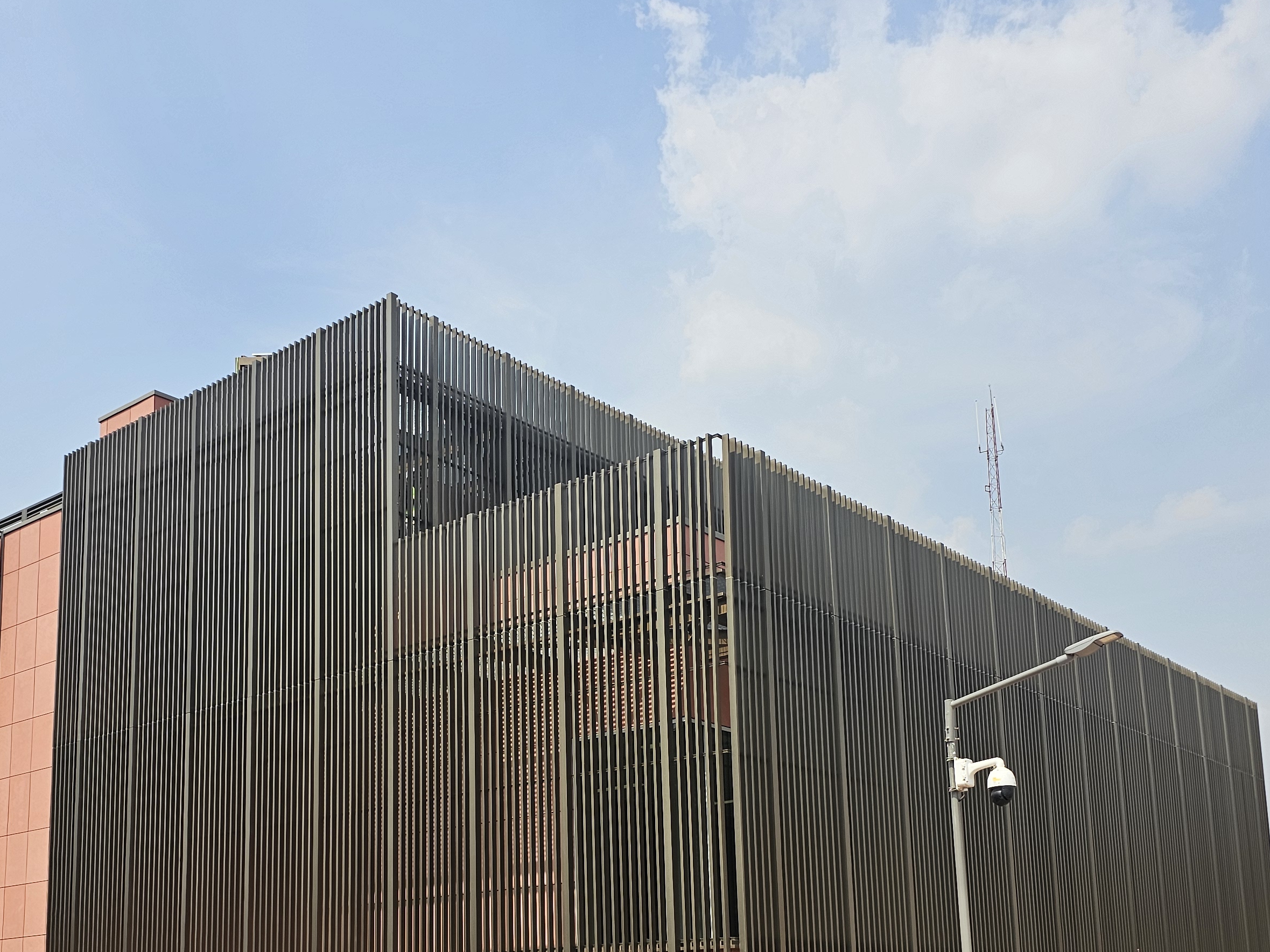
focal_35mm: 39
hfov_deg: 47.8
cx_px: 566
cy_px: 793
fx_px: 1431
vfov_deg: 35.4
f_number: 1.7
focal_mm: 6.3
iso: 25
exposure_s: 1/2000
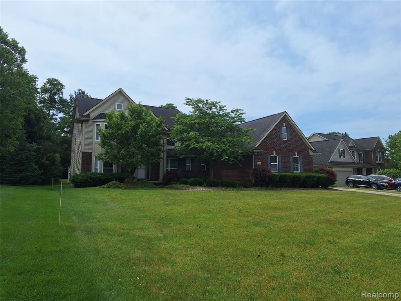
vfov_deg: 58.9
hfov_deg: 73.9
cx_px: 200
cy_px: 150
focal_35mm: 23
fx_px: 266
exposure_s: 1/4608
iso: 40
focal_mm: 5.54
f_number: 1.8
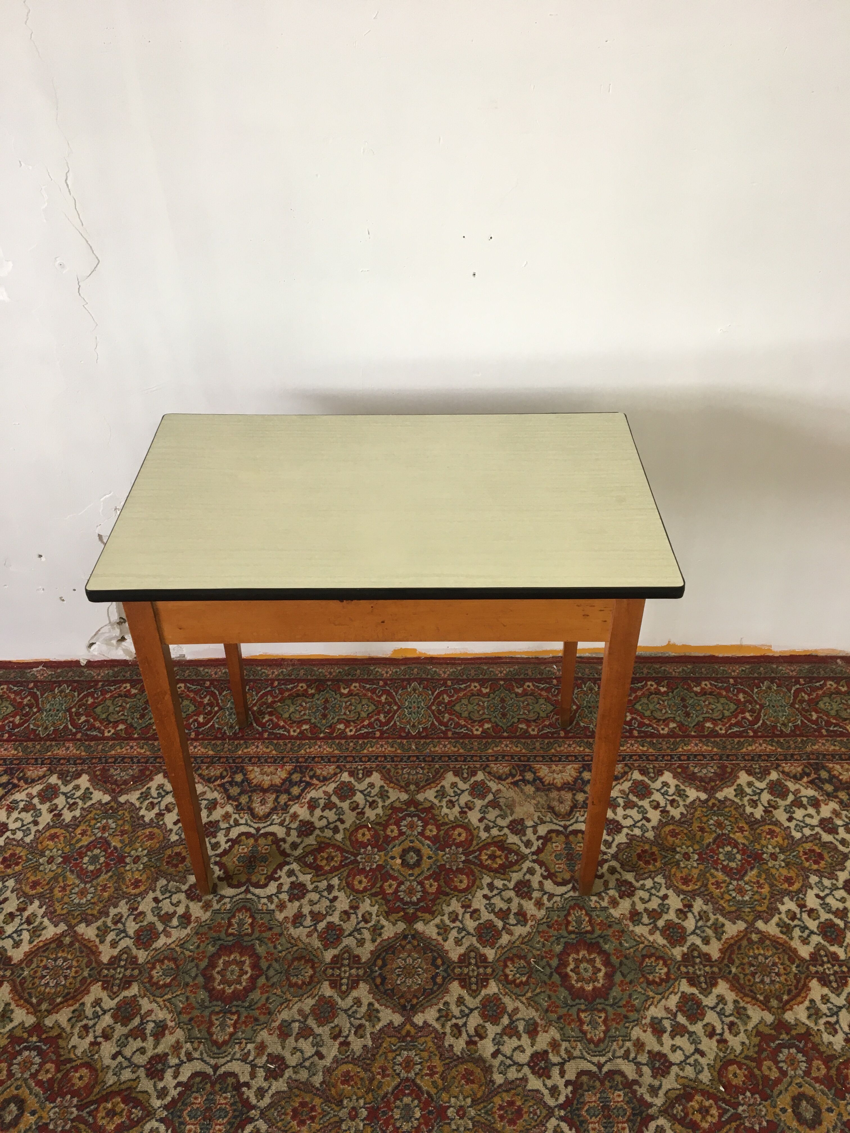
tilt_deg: -36.0
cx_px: 425
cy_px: 566
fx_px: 949
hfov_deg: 48.2
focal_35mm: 29
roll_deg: +2.0
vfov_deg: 61.7
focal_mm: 4.15
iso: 80
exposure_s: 1/33
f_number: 2.2
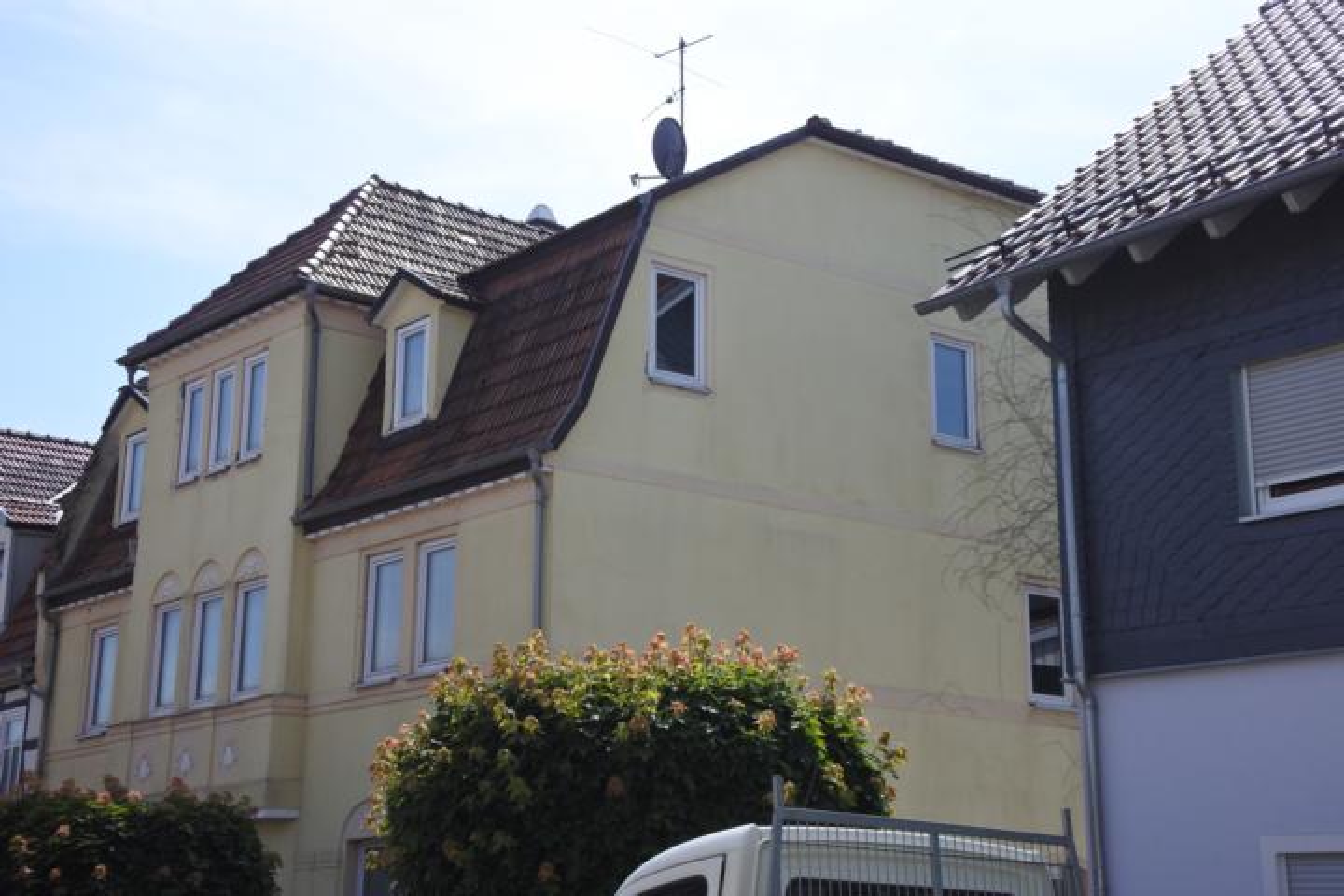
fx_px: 2016
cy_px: 448
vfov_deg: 25.1
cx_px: 672
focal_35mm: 54
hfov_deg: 36.9
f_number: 4.8
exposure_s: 1/800
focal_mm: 20.1
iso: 160
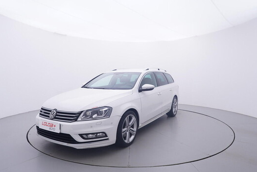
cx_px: 132
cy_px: 88
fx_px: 168
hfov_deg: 74.8
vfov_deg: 54.1
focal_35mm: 24
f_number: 5
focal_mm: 15
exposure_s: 1/80
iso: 200
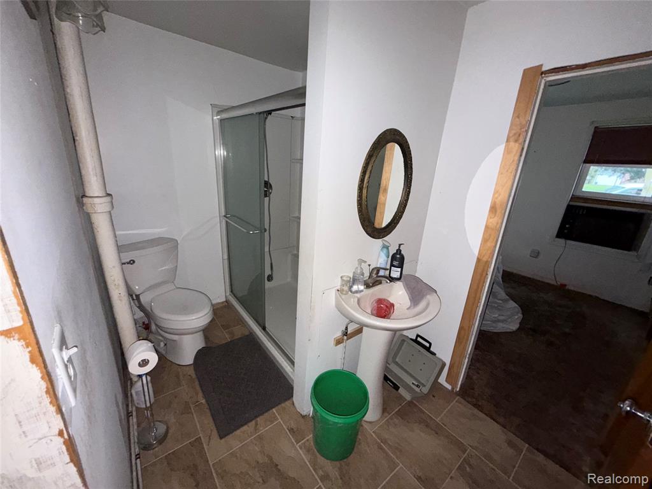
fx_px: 264
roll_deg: -3.7
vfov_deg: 85.7
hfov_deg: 102.1
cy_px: 244
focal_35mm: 14
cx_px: 326
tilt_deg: -17.6
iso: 200
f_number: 2.2
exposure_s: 1/25
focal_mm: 2.22
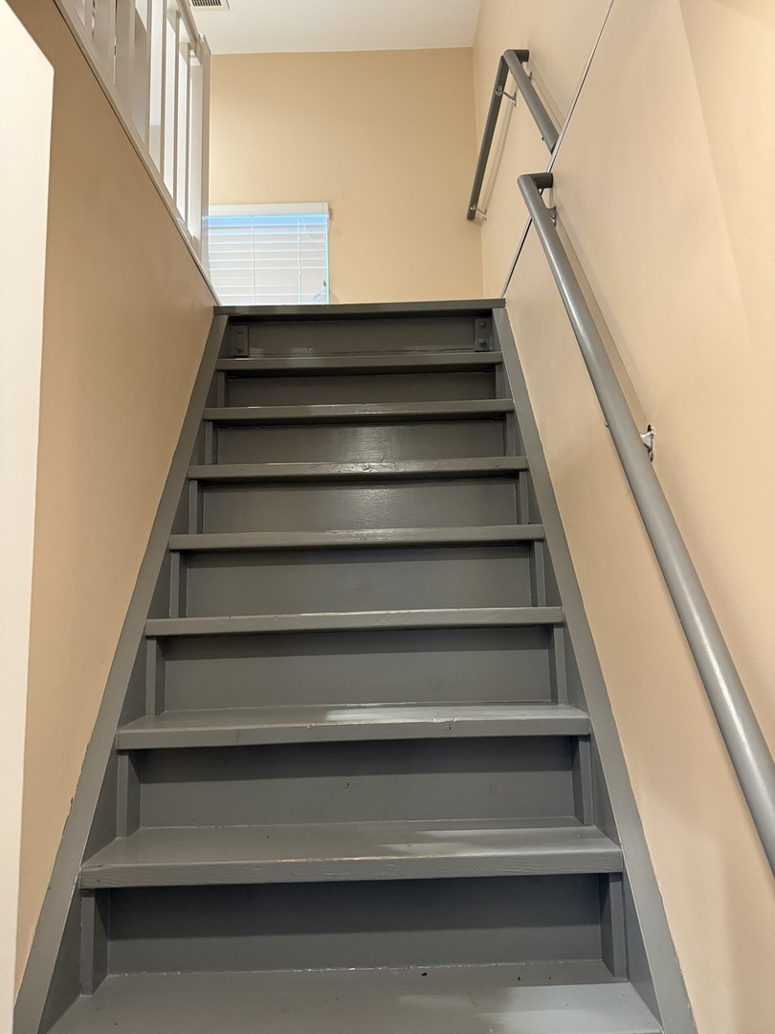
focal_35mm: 24
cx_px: 388
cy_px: 517
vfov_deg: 71.6
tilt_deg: +8.9
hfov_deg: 56.8
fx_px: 716
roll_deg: +1.1
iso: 800
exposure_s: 1/60
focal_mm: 6.76
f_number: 1.78
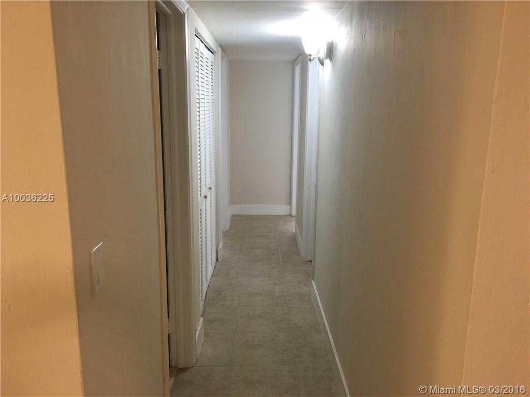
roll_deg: -0.5
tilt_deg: -11.1
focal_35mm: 29
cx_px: 265
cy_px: 198
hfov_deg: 61.7
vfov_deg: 48.2
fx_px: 444
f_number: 2.2
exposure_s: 1/24
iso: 200
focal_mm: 4.15
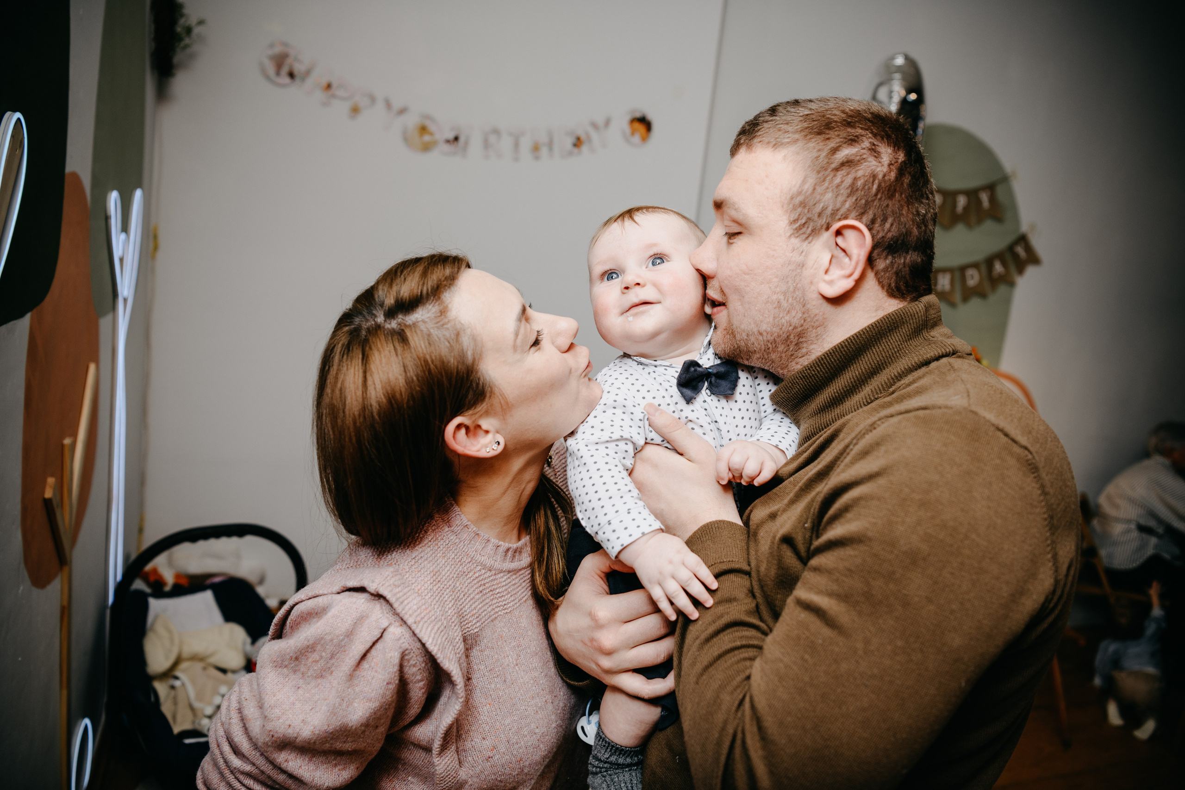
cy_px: 395
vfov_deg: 47.9
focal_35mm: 27
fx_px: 889
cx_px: 592
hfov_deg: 67.4
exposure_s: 1/160
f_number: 3.2
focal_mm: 27
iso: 100
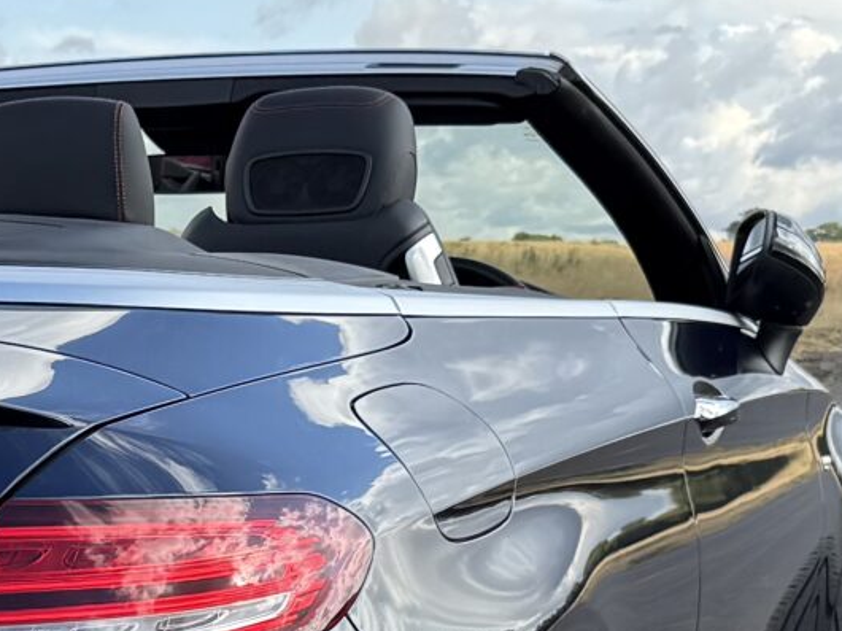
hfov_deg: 16.5
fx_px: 2820
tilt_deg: -12.6
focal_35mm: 116
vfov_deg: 12.1
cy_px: 971
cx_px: -86
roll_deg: +1.1
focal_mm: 6.76
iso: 80
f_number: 1.78
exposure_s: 1/1770
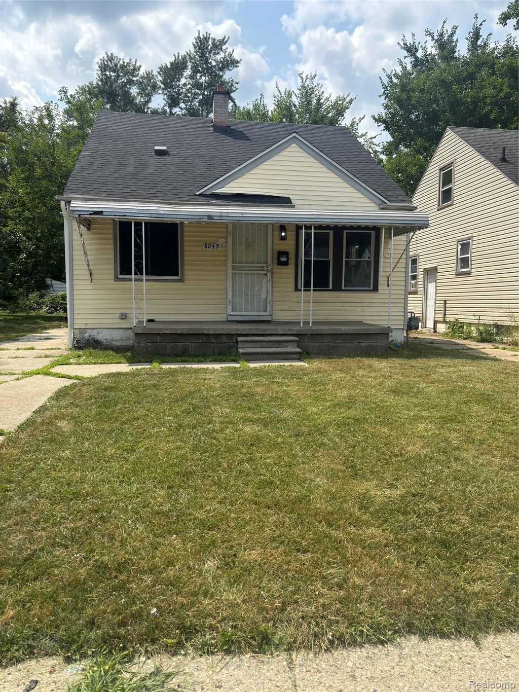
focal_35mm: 26
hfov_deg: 53.1
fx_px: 520
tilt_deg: -4.9
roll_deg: -1.7
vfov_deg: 67.3
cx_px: 260
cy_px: 346
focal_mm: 5.96
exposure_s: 1/2513
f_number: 1.6
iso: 50
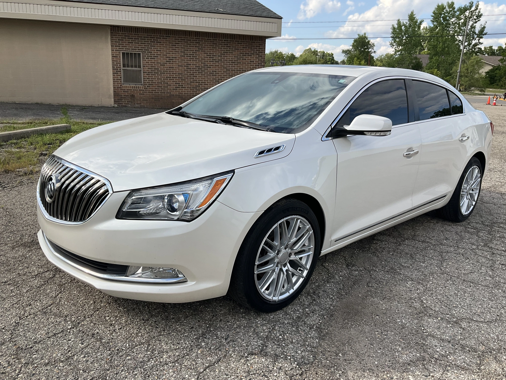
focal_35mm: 29
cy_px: 190
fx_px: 424
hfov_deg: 61.7
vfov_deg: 48.2
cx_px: 253
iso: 25
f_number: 1.8
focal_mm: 3
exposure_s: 1/1311
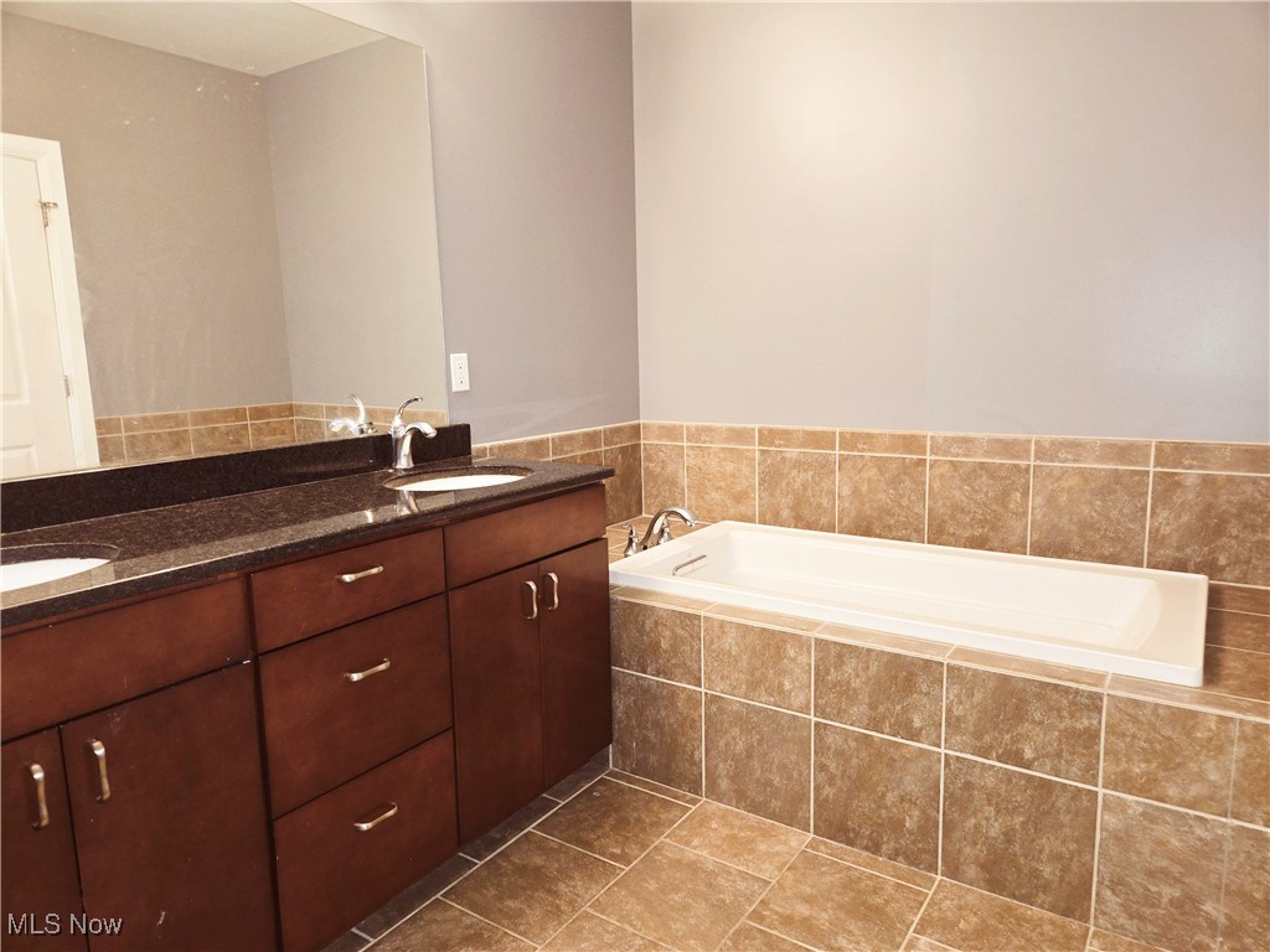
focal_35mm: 23
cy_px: 476
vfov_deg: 58.9
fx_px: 844
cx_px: 635
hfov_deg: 73.9
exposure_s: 1/15
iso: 125
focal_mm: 5.4
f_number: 1.8
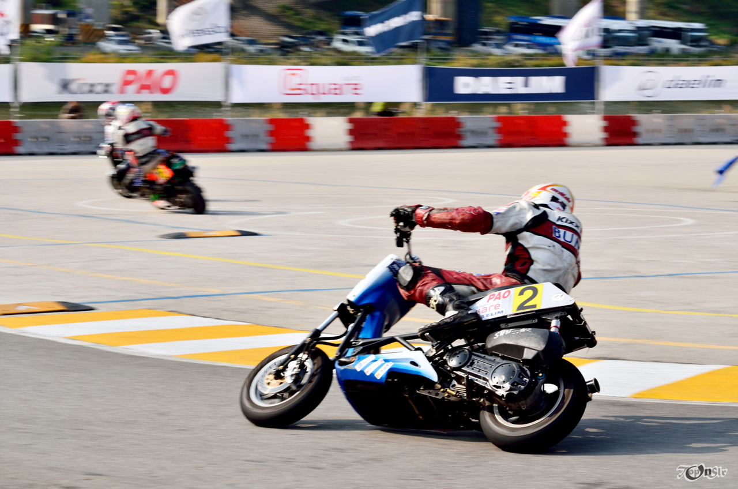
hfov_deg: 17.1
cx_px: 369
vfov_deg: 11.4
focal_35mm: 120
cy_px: 244
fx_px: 2455
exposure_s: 1/250
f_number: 11
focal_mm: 80
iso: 100
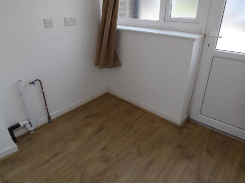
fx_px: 170
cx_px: 122
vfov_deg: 56.8
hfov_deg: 71.6
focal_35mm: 24
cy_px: 92
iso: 200
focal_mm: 4.3
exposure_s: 1/23
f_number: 4.1
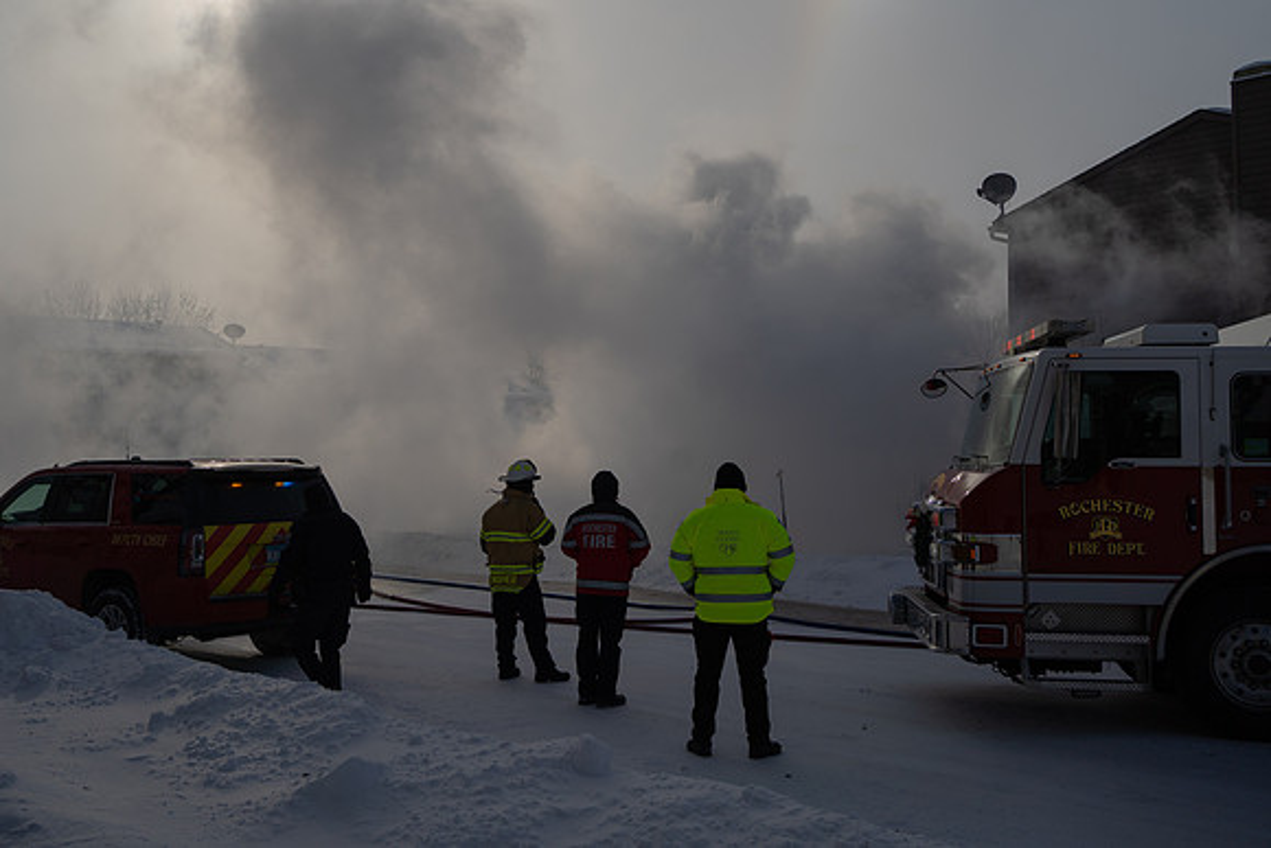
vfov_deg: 34.1
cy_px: 394
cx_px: 566
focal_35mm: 39
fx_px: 1380
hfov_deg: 49.3
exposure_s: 1/4000
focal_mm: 35
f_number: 5
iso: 125
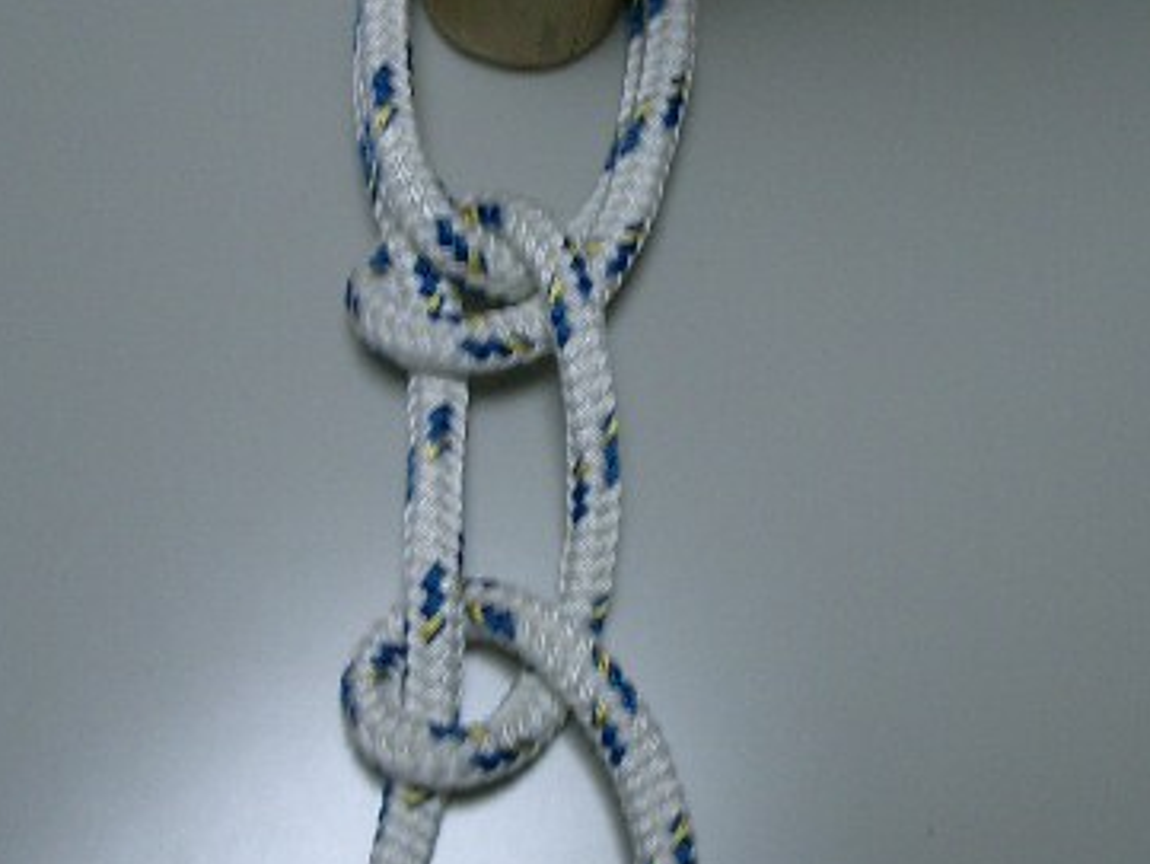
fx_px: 2060
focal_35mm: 62
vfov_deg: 23.7
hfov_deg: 31.1
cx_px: 491
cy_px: 446
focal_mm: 5.8
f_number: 2.6
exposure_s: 1/50
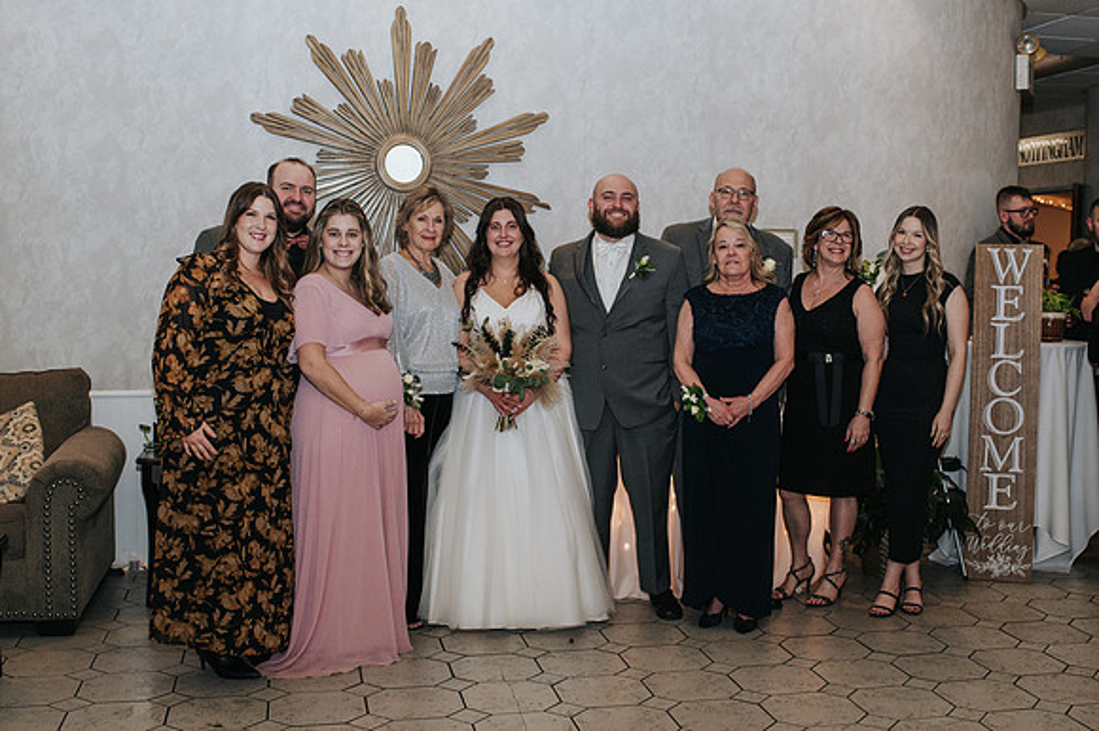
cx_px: 579
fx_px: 1299
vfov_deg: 31.4
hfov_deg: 45.8
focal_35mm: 43
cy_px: 378
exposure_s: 1/200
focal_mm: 35
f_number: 3.2
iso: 800
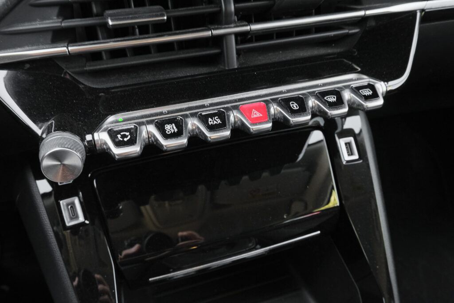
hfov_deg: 60.3
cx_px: 227
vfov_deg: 42.3
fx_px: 391
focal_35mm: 31
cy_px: 152
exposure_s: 1/20
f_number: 9
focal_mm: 20.9
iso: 2000
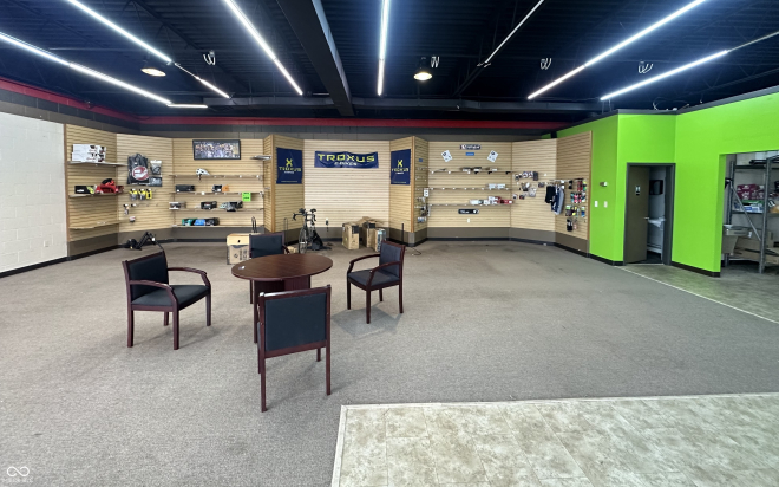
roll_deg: -0.6
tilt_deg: -1.6
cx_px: 389
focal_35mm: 15
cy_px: 194
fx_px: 318
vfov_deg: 73.9
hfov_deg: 101.5
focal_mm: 2.22
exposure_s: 1/120
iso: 320
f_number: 2.2
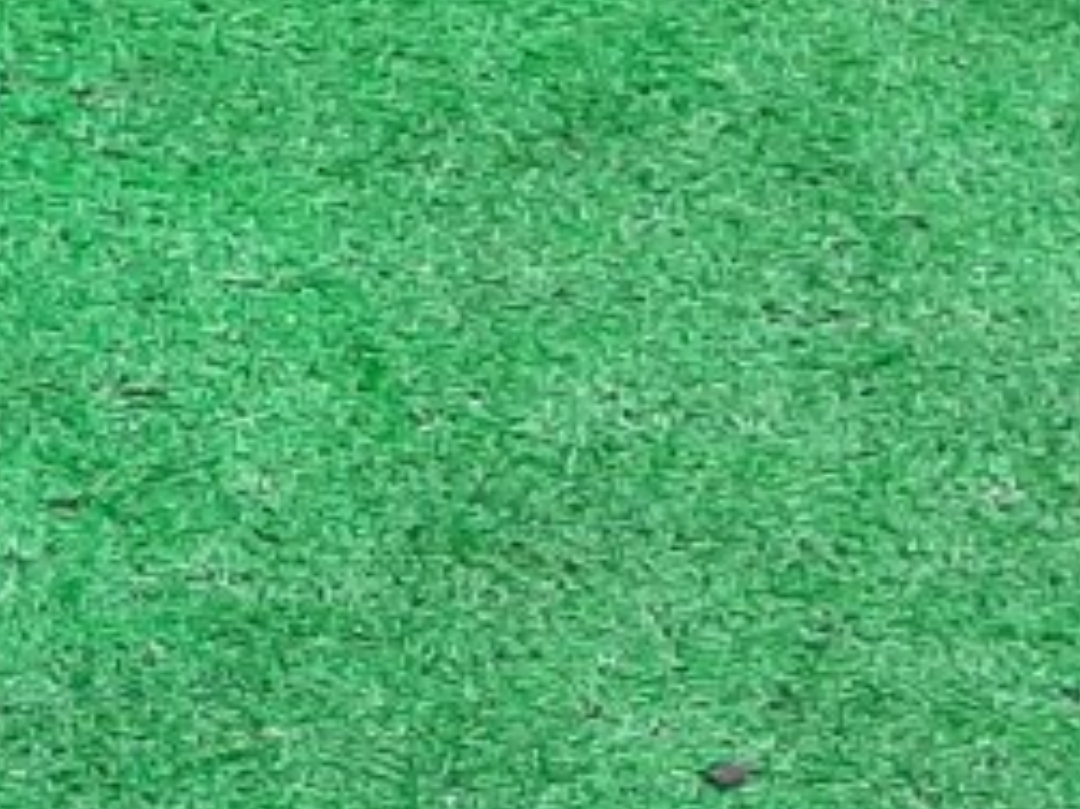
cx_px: -1510
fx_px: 4646
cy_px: 1205
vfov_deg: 9.7
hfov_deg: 11.1
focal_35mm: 149
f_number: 1.7
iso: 115
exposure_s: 1/50
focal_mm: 3.93
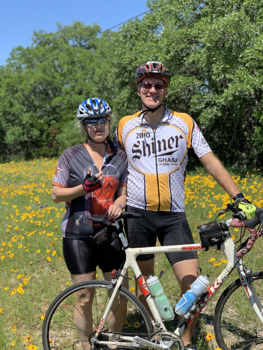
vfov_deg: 36.8
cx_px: 132
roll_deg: +0.0
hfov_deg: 28.0
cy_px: 175
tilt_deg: -3.6
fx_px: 527
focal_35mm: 52
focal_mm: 6
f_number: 2.4
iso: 16
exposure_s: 1/716
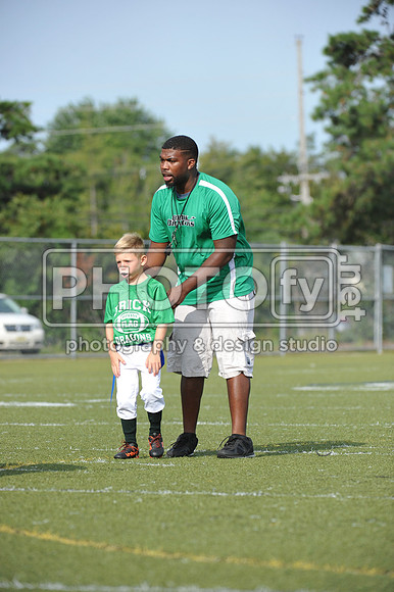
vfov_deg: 10.3
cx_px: 197
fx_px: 3287
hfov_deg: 6.9
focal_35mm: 200
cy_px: 296
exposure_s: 1/2500
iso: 800
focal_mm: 200
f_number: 5
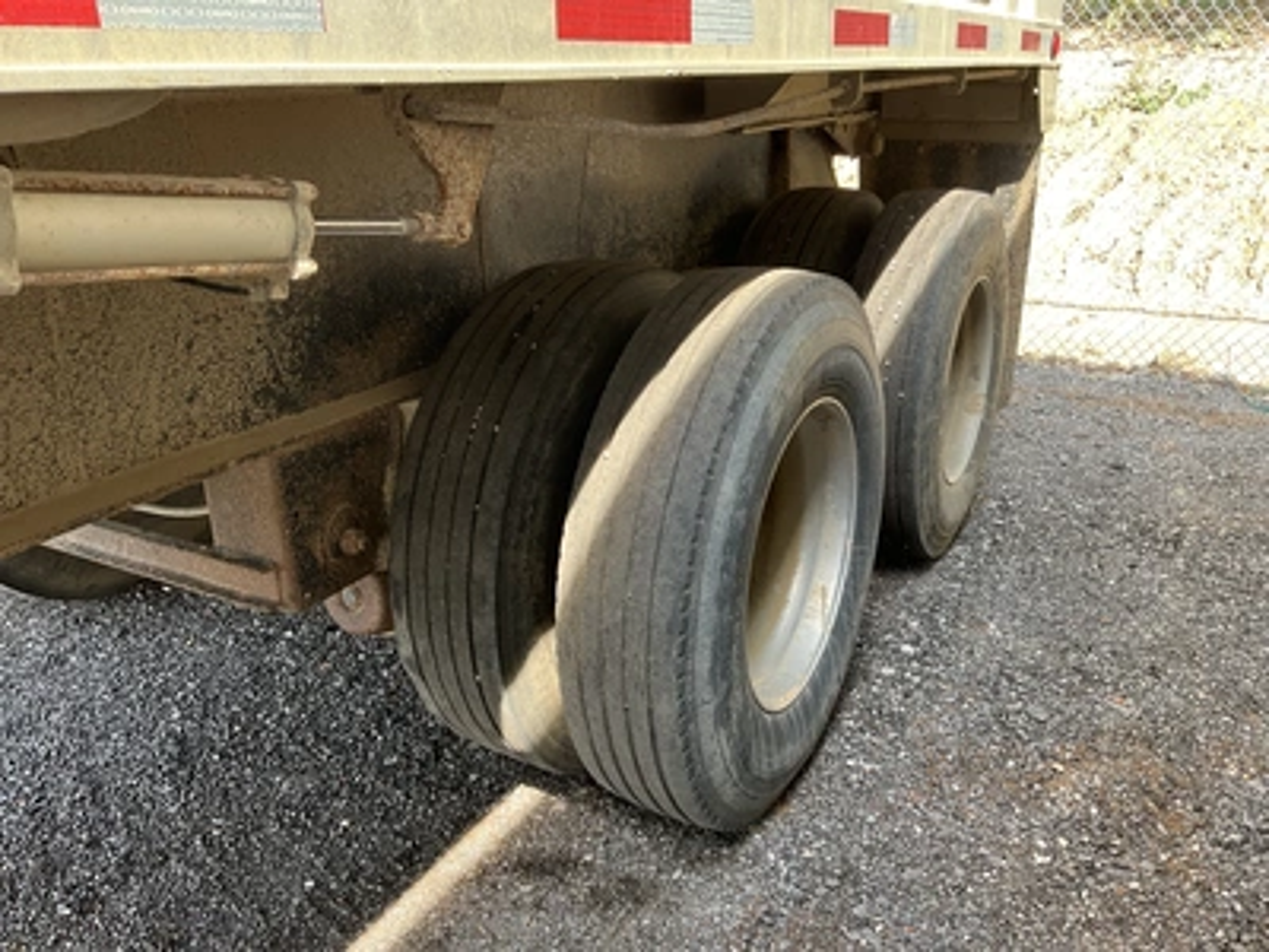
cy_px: 476
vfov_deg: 48.2
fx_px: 1063
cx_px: 634
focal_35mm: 29
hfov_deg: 61.7
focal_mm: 3
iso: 32
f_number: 1.8
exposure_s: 1/122
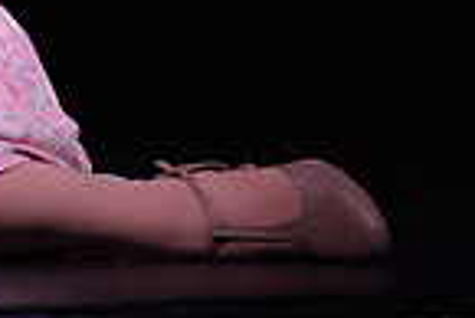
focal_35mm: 681
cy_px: -303
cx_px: -409
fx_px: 8994
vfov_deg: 2.0
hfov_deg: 3.0
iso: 1600
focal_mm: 170
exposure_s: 1/400
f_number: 2.8
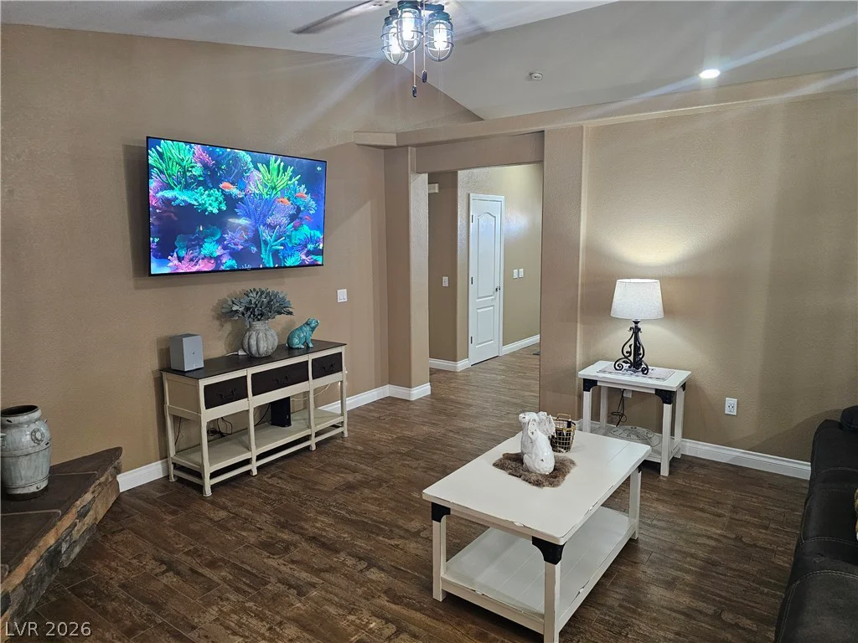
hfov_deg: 73.9
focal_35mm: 23
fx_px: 570
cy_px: 322
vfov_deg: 58.9
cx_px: 429
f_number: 1.7
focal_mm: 6.3
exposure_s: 1/120
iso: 800
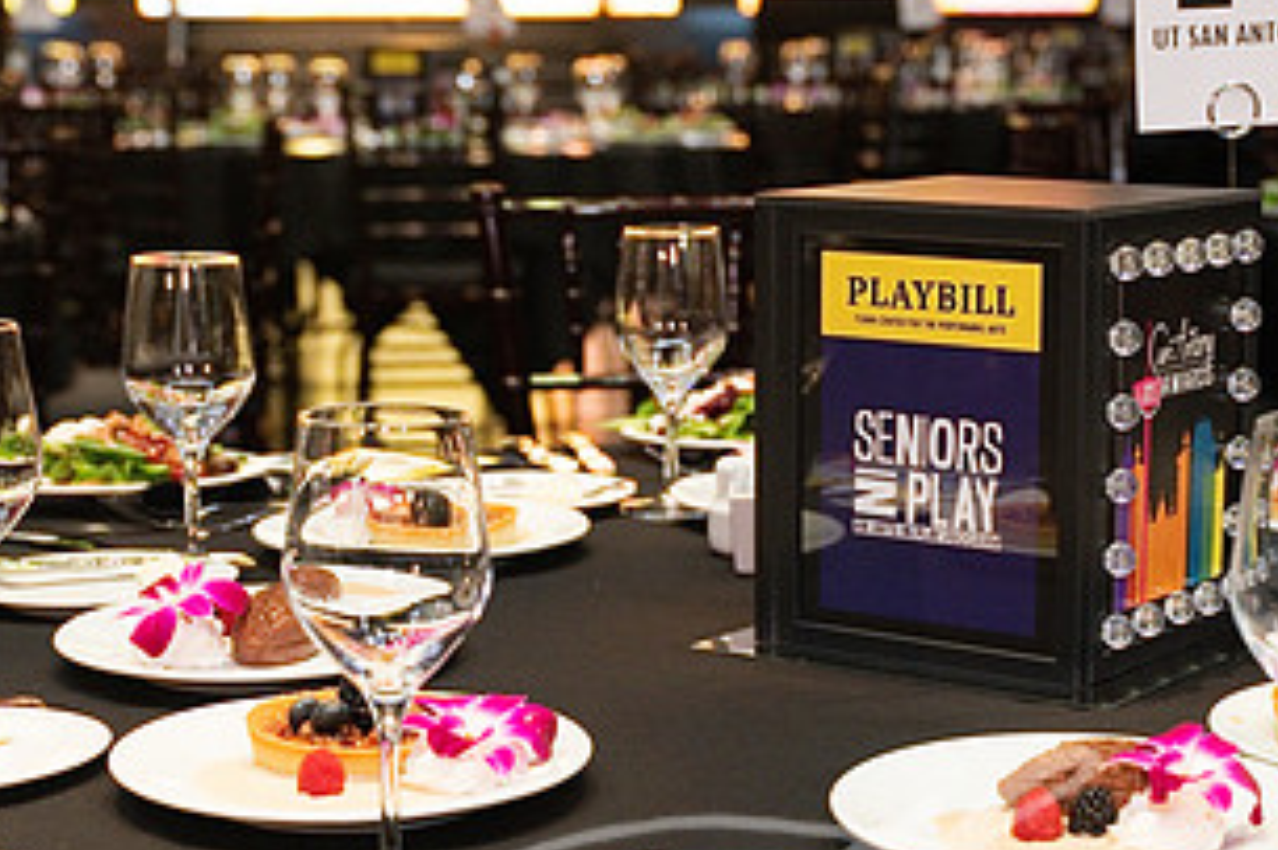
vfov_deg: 17.5
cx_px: 859
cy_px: 509
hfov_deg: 25.9
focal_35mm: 78
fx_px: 2767
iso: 640
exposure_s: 1/100
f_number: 4
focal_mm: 41
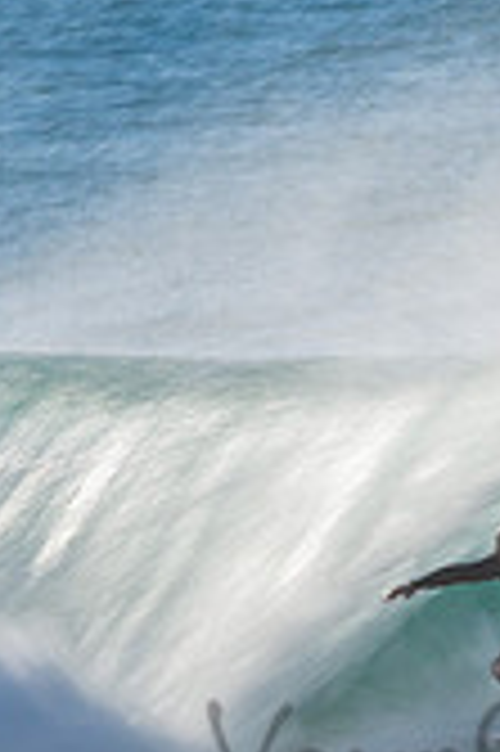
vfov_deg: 0.8
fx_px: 54359
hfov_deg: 0.5
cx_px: 671
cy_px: 732
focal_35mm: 2604
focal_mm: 500
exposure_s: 1/25
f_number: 32
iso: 100
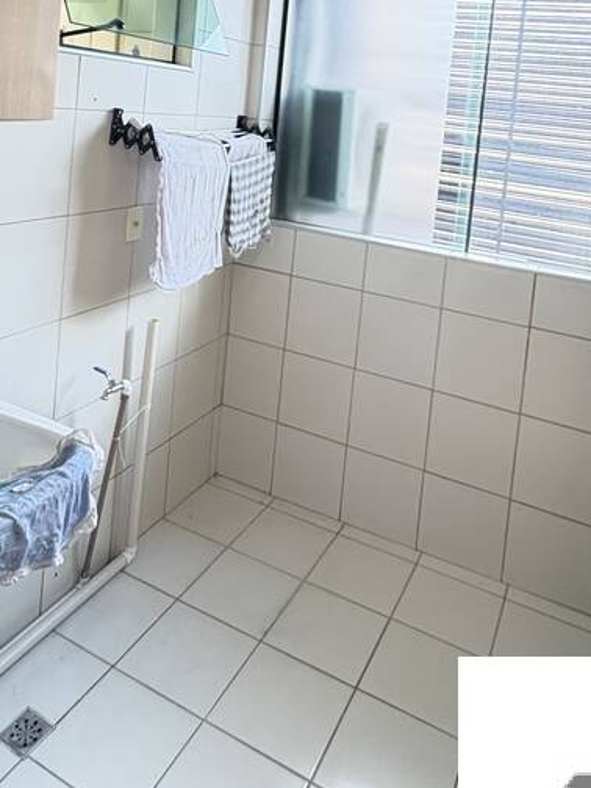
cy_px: 147
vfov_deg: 55.3
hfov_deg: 46.8
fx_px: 683
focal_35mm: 30
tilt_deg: +1.3
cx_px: 283
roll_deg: -3.9
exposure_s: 1/60
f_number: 2.2
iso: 320
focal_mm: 2.22
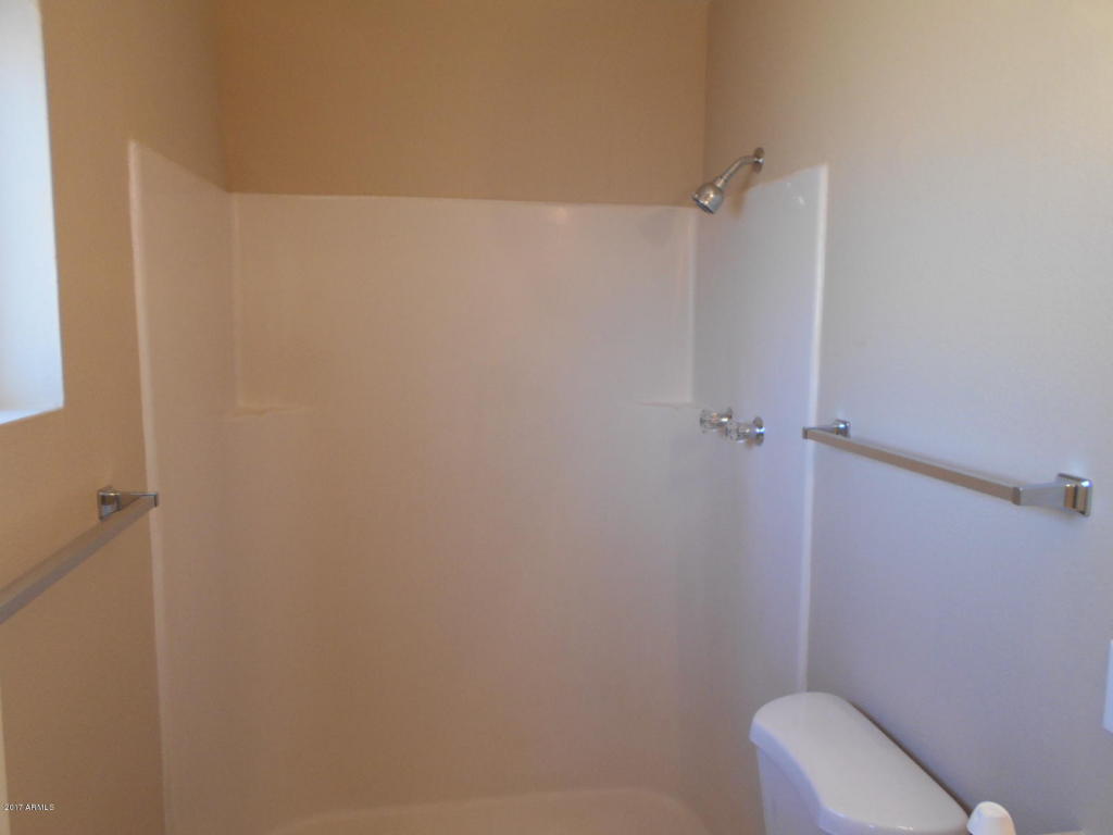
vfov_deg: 53.1
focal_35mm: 26
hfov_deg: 67.3
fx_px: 836
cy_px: 418
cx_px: 556
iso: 110
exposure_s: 1/30
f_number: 3.2
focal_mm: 4.6
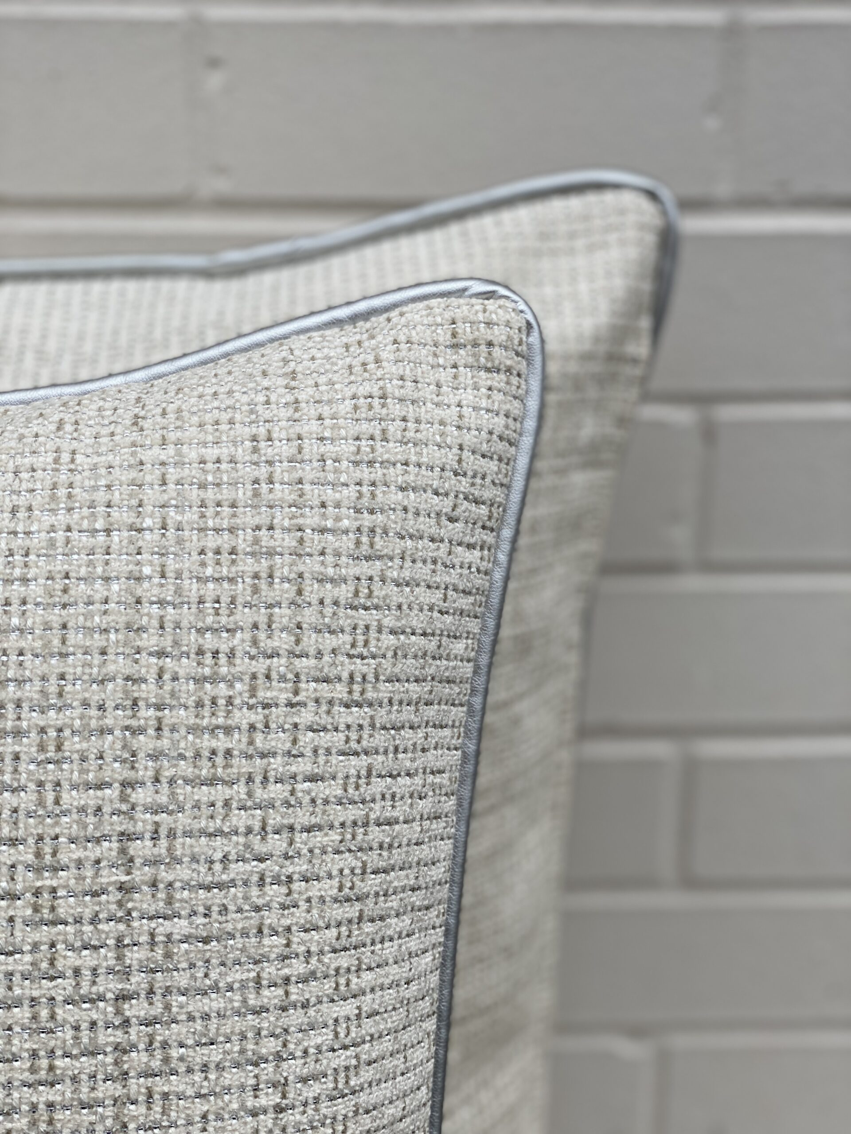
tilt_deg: -19.7
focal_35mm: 52
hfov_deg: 28.0
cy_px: 567
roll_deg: -0.8
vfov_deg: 36.8
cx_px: 426
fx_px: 1704
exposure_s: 1/343
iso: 20
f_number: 2
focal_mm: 6
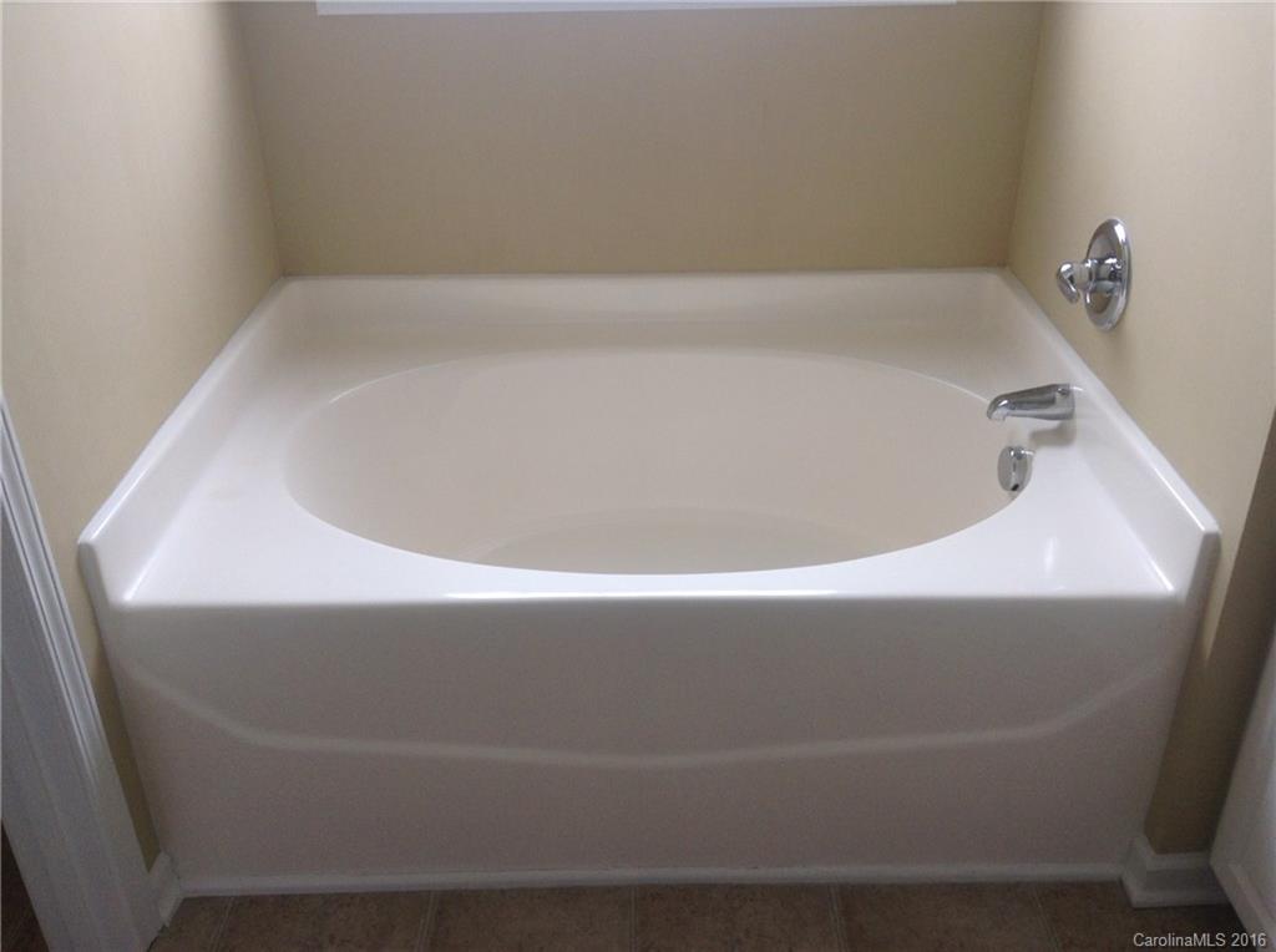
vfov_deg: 42.8
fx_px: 1214
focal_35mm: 33
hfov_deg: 55.4
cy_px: 476
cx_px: 638
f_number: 2.4
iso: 32
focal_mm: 3.3
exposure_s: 1/40
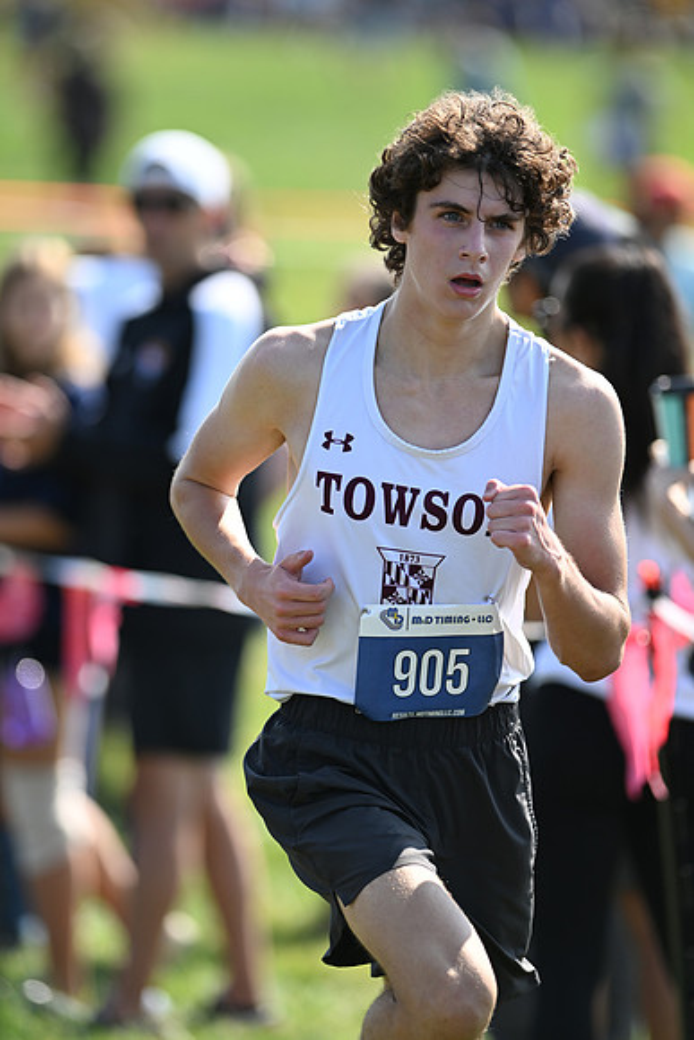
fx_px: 8669
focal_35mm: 300
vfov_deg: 6.9
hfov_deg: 4.6
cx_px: 347
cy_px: 520
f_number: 2.8
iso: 250
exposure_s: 1/1600
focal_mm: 300
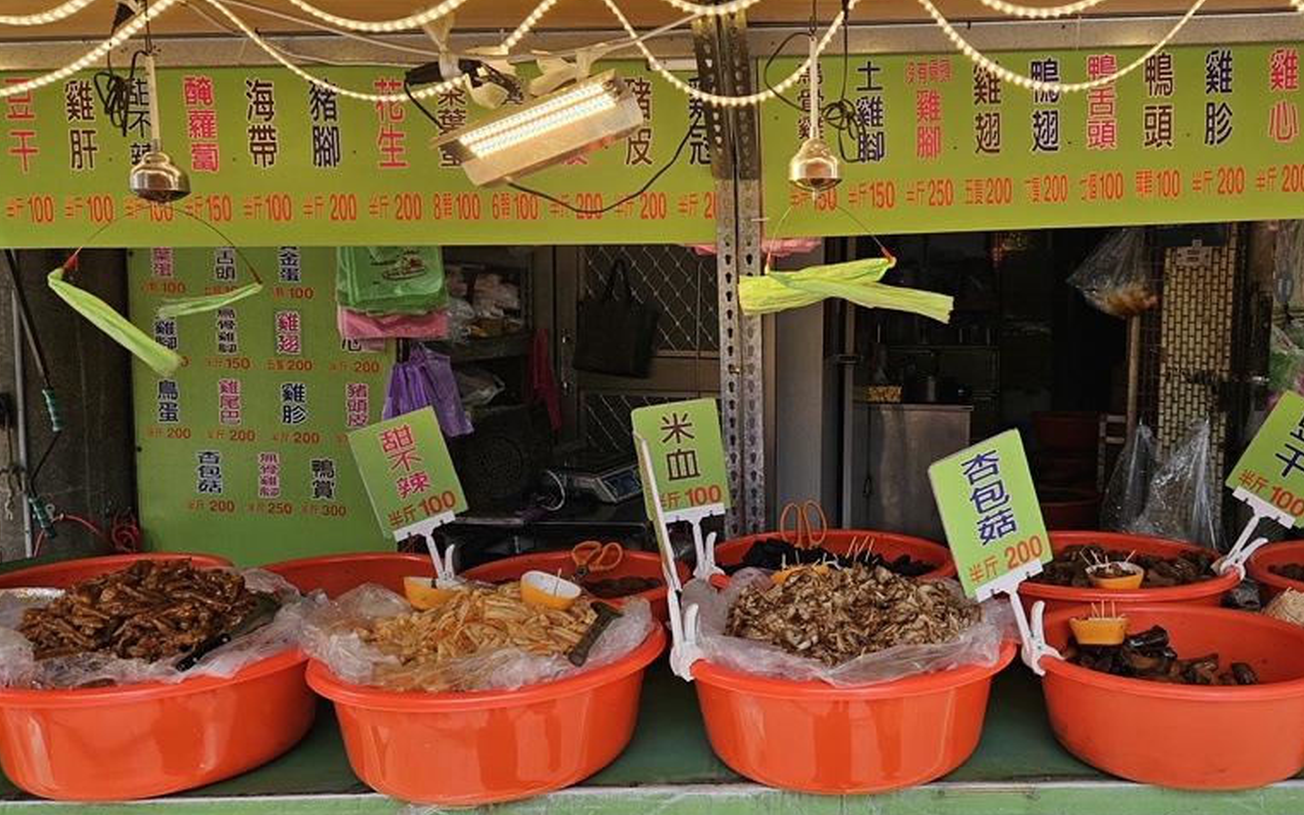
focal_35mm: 32
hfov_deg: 59.0
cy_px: 423
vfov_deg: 39.4
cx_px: 801
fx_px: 1137
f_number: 1.8
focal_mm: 5.4
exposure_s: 1/919
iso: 25
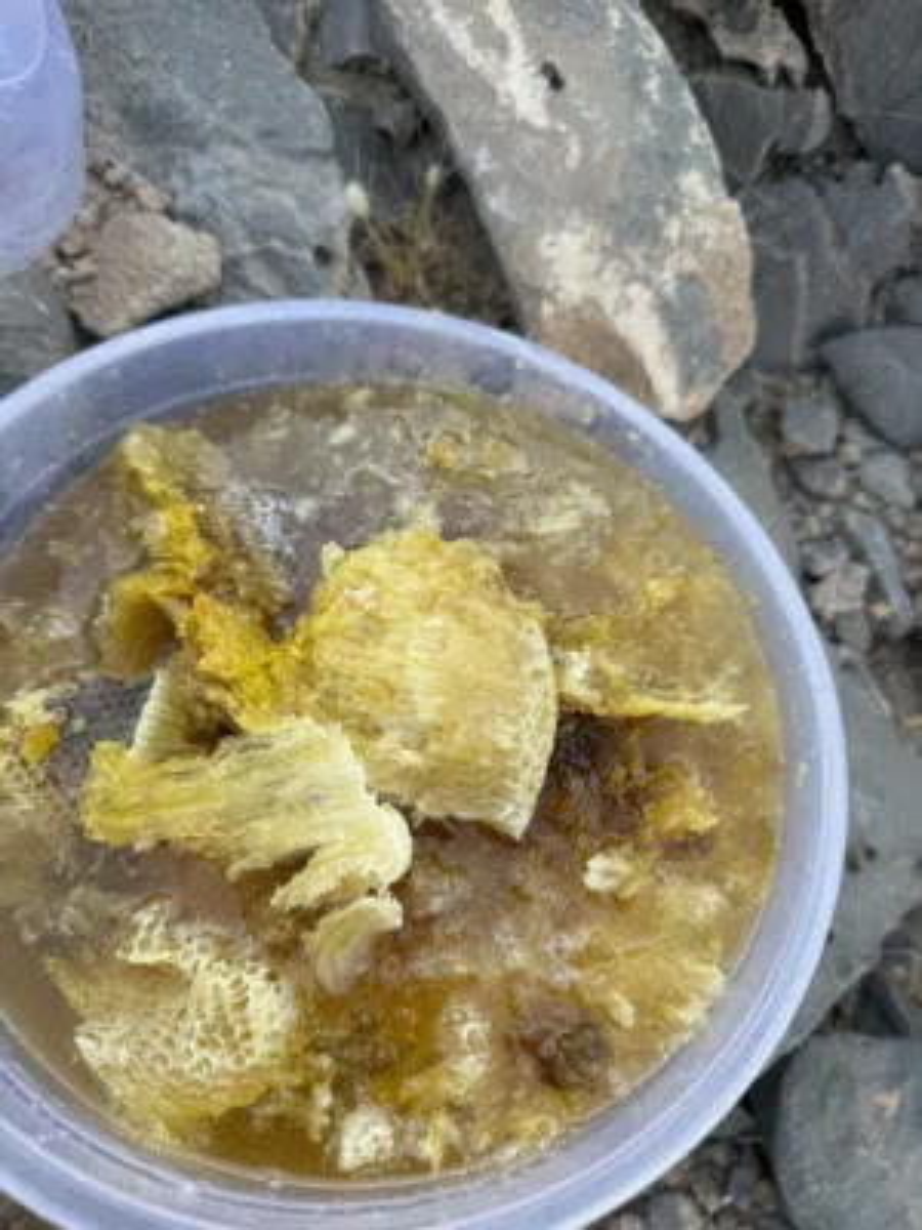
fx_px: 852
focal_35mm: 24
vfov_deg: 71.6
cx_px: 461
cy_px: 615
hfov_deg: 56.8
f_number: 1.78
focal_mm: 6.76
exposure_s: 1/476
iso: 80
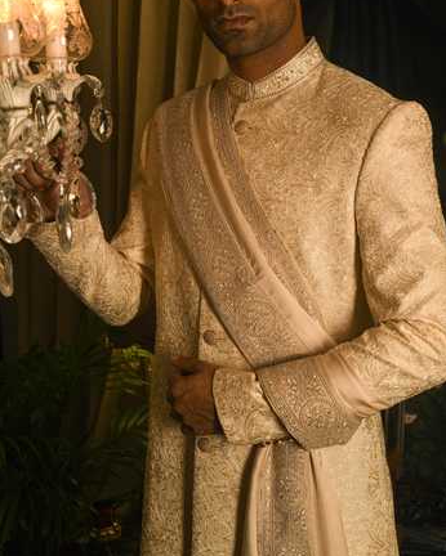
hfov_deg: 26.7
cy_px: 240
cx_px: 223
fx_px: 940
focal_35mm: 57
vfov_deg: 33.0
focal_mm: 50
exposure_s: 1/80
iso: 400
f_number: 8
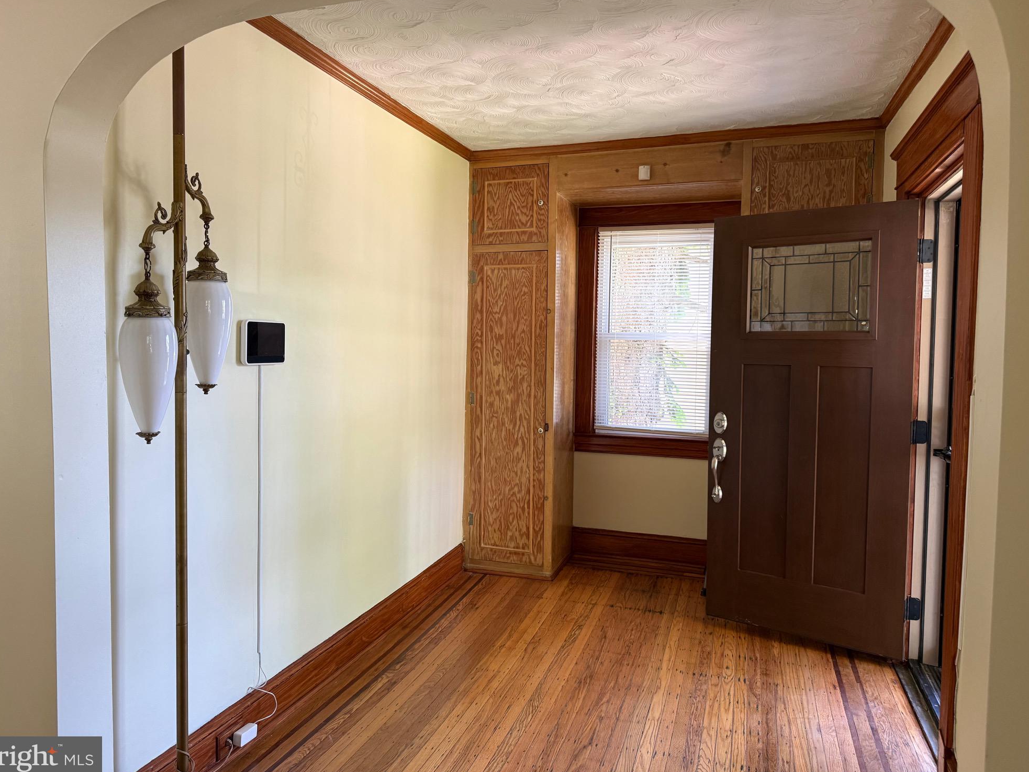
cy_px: 377
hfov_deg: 69.4
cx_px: 507
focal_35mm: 25
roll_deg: -1.4
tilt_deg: -3.0
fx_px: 743
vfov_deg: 54.9
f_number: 1.78
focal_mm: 6.76
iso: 200
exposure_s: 1/114
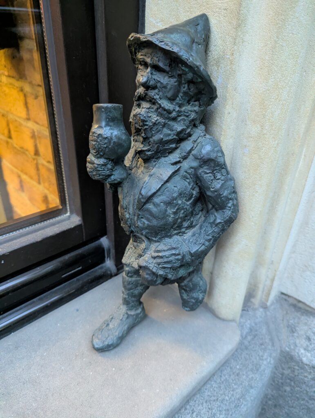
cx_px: 158
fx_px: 290
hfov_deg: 56.9
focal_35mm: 24
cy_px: 209
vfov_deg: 71.5
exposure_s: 1/48
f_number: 1.85
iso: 2178
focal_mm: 6.81
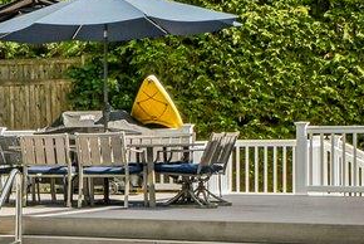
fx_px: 1356
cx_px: -591
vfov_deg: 10.3
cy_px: 126
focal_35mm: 134
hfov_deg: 11.6
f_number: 9
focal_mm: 19
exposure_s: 1/200
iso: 160
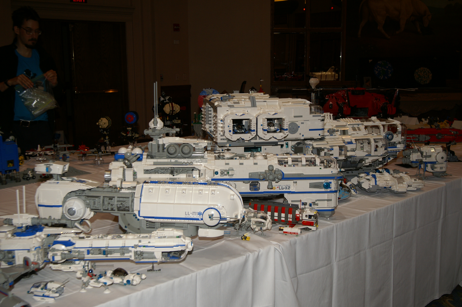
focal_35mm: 45
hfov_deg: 43.6
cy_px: 154
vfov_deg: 29.8
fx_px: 577
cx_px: 231
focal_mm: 30
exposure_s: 1/60
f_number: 5.6
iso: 200
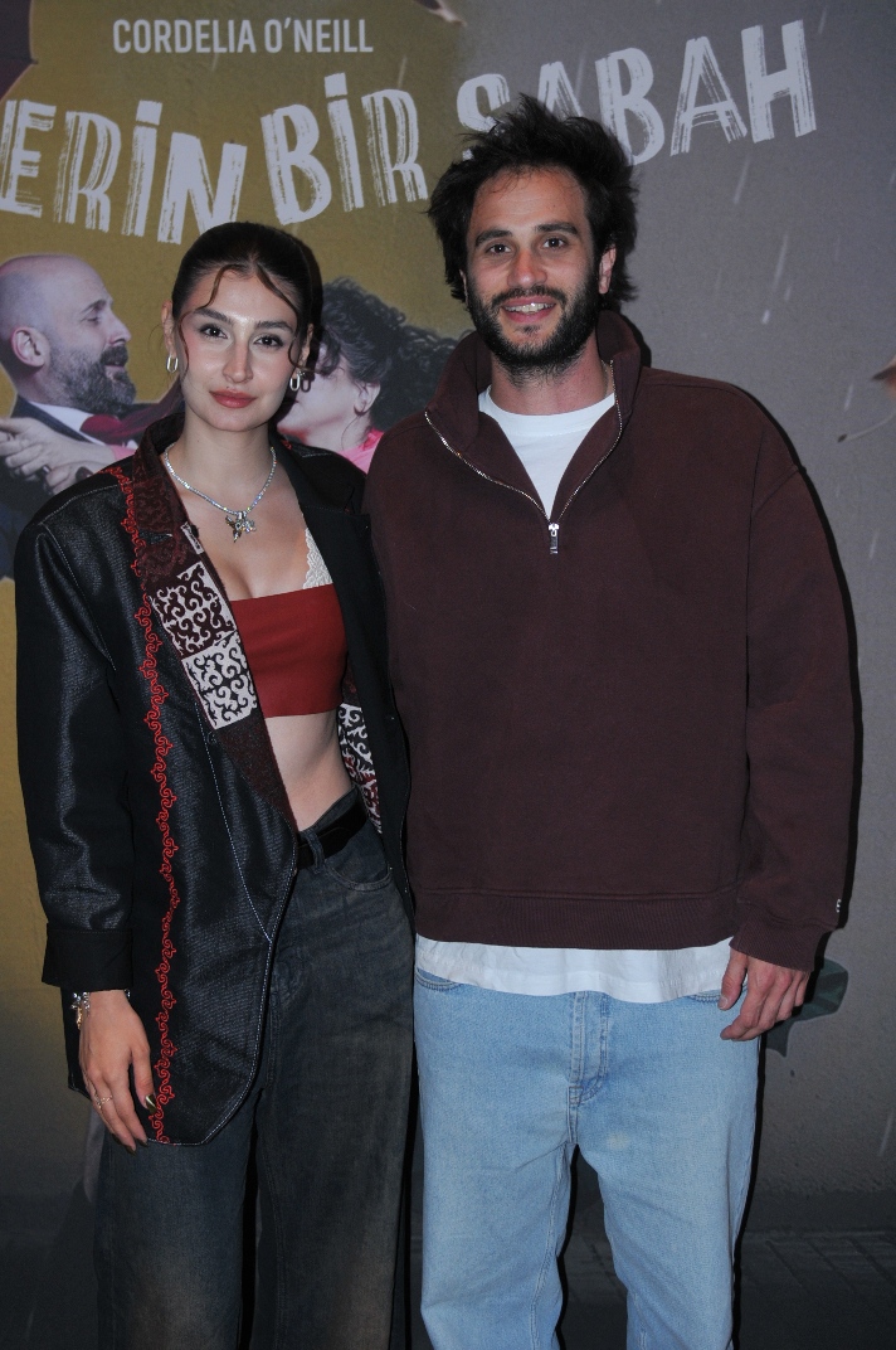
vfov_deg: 37.9
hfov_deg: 25.7
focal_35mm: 52
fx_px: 1965
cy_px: 675
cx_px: 448
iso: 400
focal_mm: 35
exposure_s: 1/60
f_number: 4
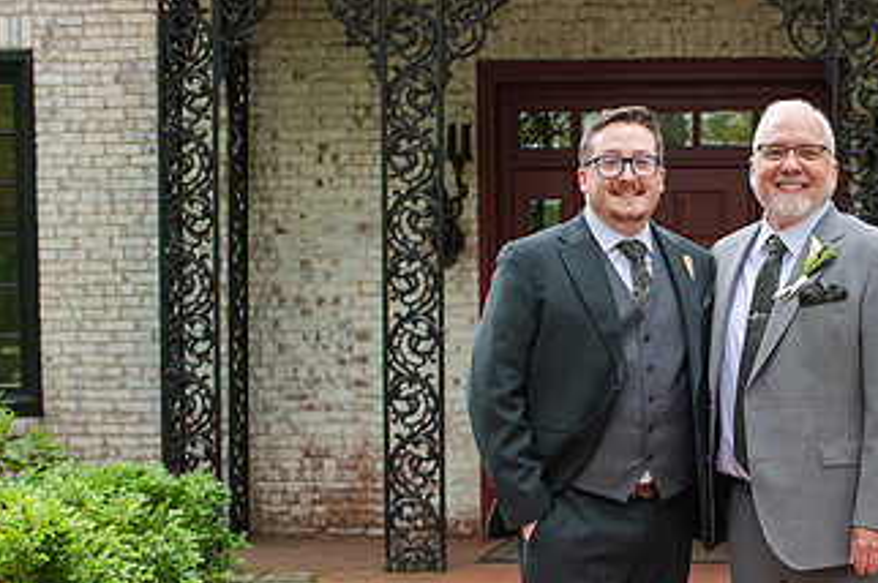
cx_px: 706
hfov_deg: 25.6
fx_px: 1900
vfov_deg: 17.2
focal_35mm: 78
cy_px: 528
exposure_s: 1/320
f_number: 3.2
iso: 200
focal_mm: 35
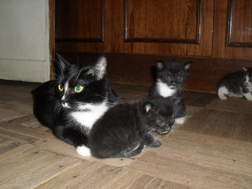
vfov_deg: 37.7
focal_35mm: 38
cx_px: 126
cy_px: 94
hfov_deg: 49.0
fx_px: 277
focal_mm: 6.3
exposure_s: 1/45
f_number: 2.8
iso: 200
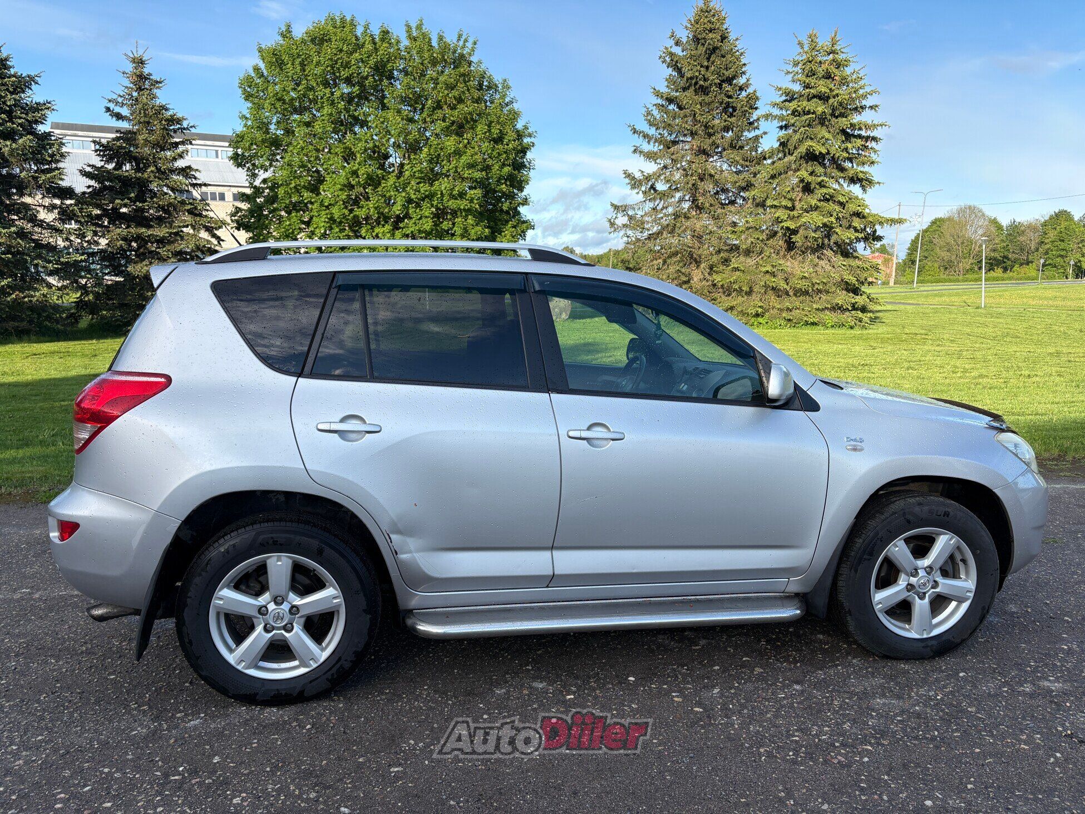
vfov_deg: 53.1
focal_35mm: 26
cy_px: 407
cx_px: 542
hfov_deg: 67.3
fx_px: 815
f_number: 1.6
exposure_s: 1/1196
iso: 50
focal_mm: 5.96
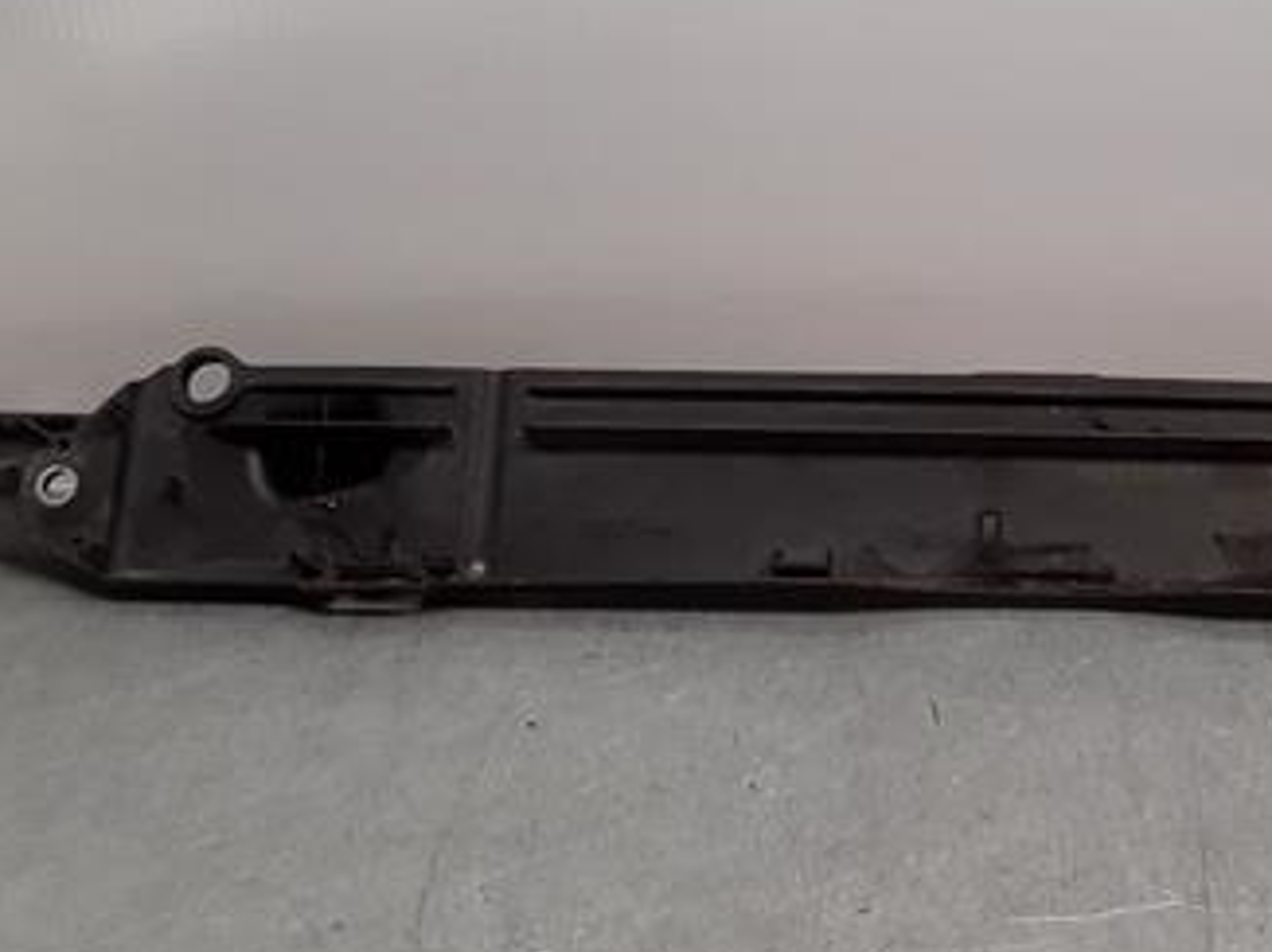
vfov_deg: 26.5
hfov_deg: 33.8
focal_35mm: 55
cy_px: 382
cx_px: 1046
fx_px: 2020
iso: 50
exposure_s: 1/100
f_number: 1.9
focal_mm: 2.91
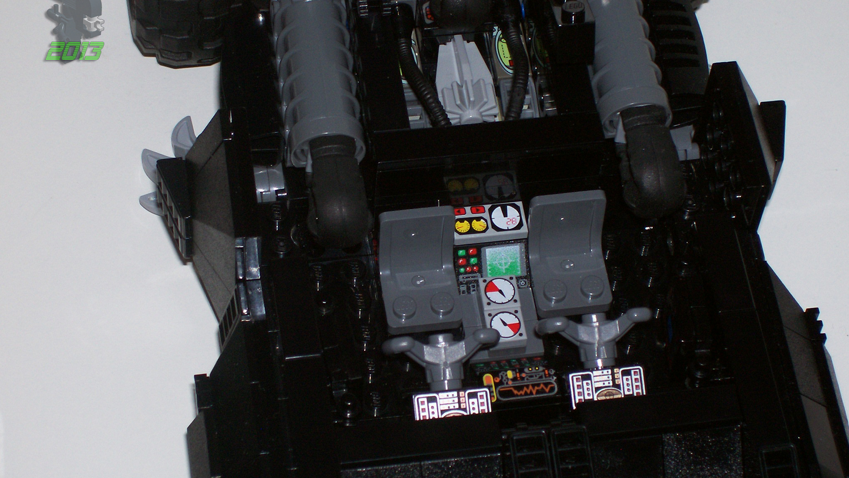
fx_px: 2521
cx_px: 427
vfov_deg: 10.8
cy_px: 276
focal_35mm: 112
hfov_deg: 19.1
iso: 80
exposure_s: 1/89.8
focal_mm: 16.8
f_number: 4.6
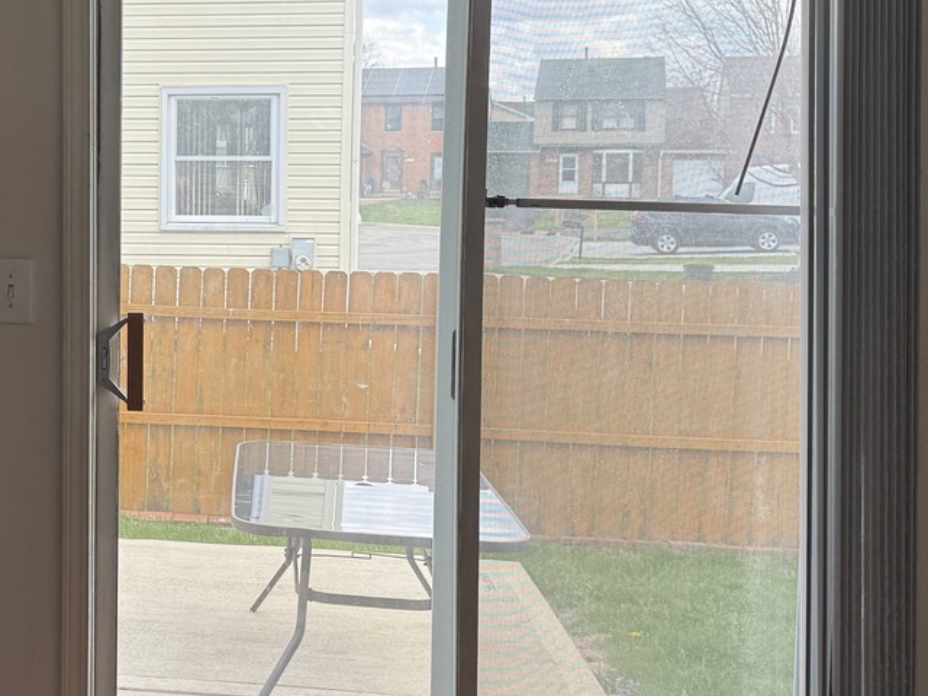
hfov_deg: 33.8
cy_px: 252
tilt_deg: -3.7
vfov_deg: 26.9
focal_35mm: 54
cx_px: 104
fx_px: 1448
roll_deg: -0.5
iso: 64
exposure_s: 1/255
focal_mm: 6.76
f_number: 1.78
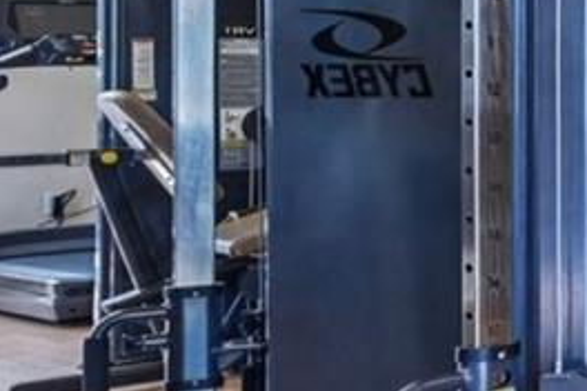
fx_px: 1386
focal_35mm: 85
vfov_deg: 15.9
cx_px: 1634
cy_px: 53
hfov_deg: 12.6
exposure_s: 1/15
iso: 400
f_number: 8
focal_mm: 14
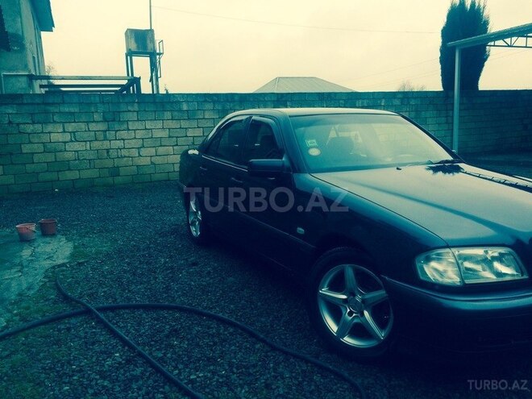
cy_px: 200
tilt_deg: -11.9
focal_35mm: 29
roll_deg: +2.0
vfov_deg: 48.2
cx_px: 266
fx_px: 446
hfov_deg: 61.7
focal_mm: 4.15
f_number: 2.2
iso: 32
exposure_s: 1/526
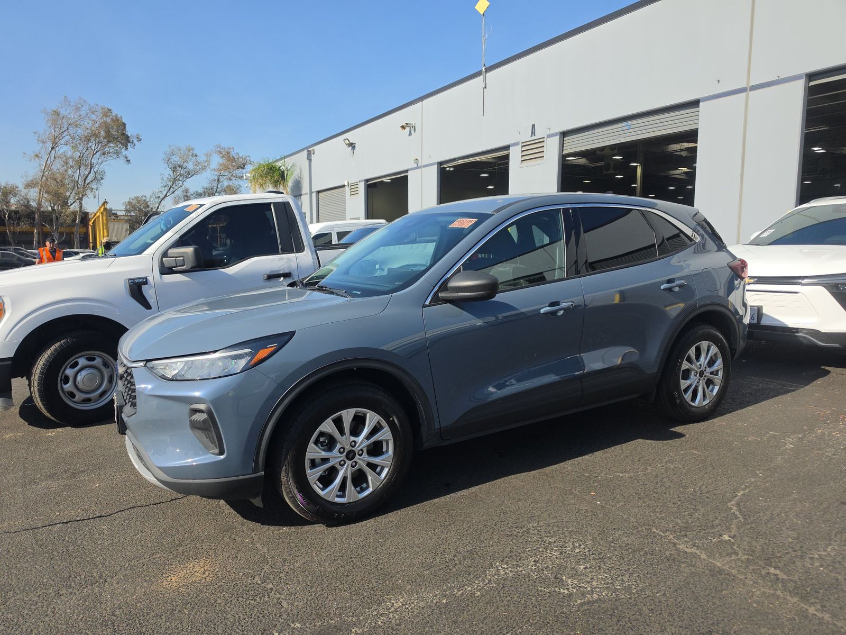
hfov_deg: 73.9
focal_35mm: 23
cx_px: 423
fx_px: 562
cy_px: 318
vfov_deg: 58.9
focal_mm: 6.5
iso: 64
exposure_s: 1/5294
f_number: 1.4
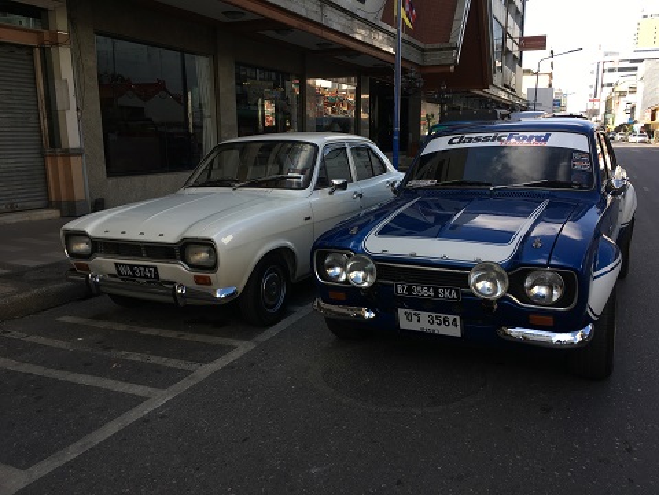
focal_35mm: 29
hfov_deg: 61.7
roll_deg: +1.1
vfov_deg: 48.2
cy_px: 248
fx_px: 552
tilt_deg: -10.5
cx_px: 330
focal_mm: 4.15
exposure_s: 1/342
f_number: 2.2
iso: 25
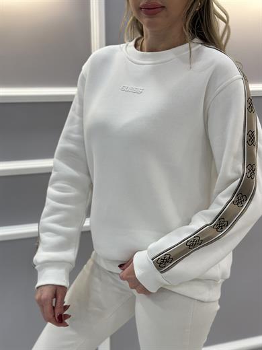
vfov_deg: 39.7
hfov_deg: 30.3
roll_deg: +0.1
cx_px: 131
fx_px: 484
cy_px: 175
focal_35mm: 48
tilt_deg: -13.6
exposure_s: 1/100
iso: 100
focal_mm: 6.86
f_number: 1.78
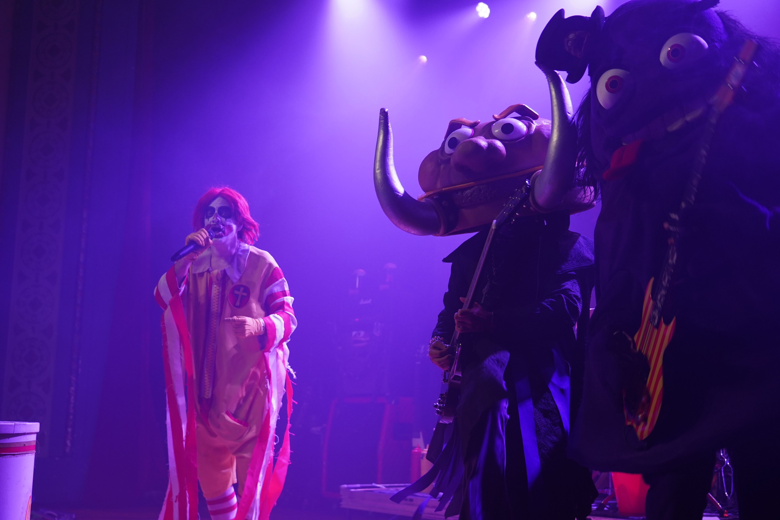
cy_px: 260
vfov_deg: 29.2
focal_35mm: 46
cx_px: 390
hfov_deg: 42.7
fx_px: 997
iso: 1250
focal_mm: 46
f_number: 4
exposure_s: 1/160
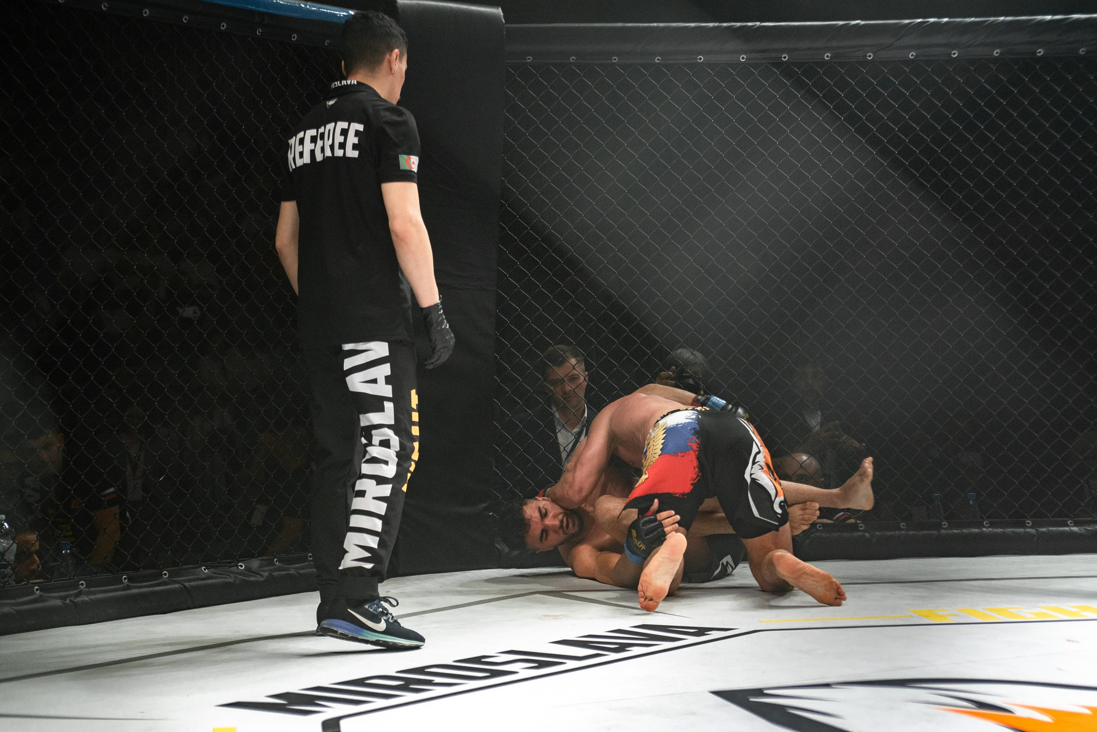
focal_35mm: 70
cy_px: 366
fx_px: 2134
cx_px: 548
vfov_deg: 19.5
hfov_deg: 28.8
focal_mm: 70
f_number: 4
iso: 2000
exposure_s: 1/800
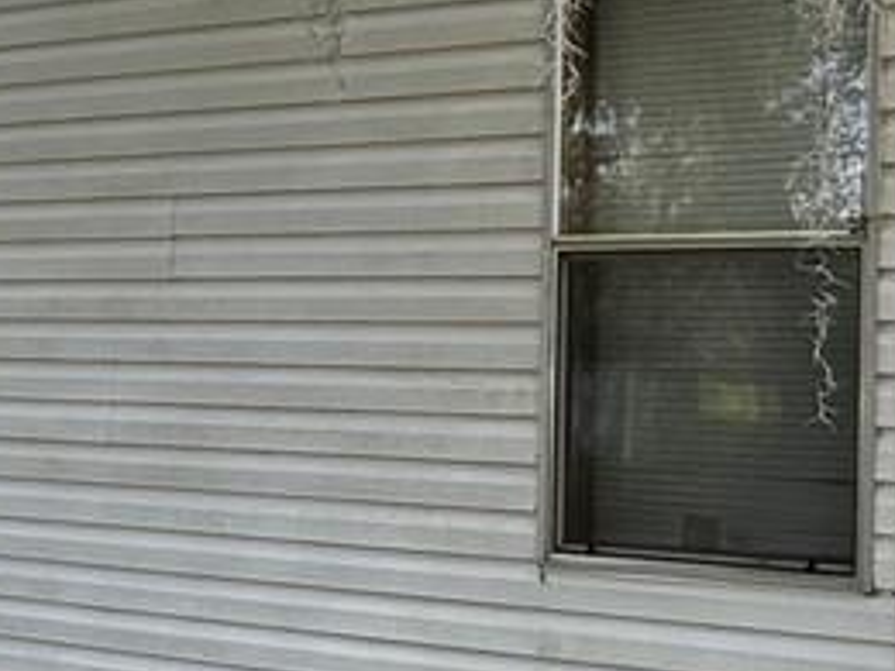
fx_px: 2224
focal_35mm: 86
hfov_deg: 22.7
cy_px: 289
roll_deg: -0.9
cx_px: 561
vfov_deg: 17.2
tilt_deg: +1.1
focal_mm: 2.22
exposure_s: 1/207
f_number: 2.2
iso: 40
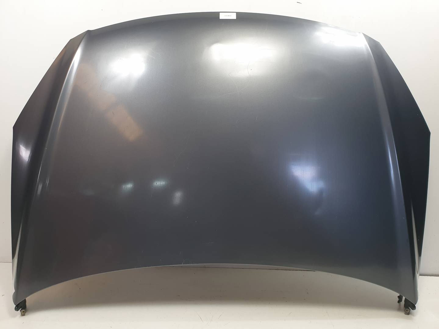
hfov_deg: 67.3
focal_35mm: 26
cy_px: 164
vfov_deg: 53.1
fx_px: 330
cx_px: 220
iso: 80
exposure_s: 1/100
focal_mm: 4.3
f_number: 2.4
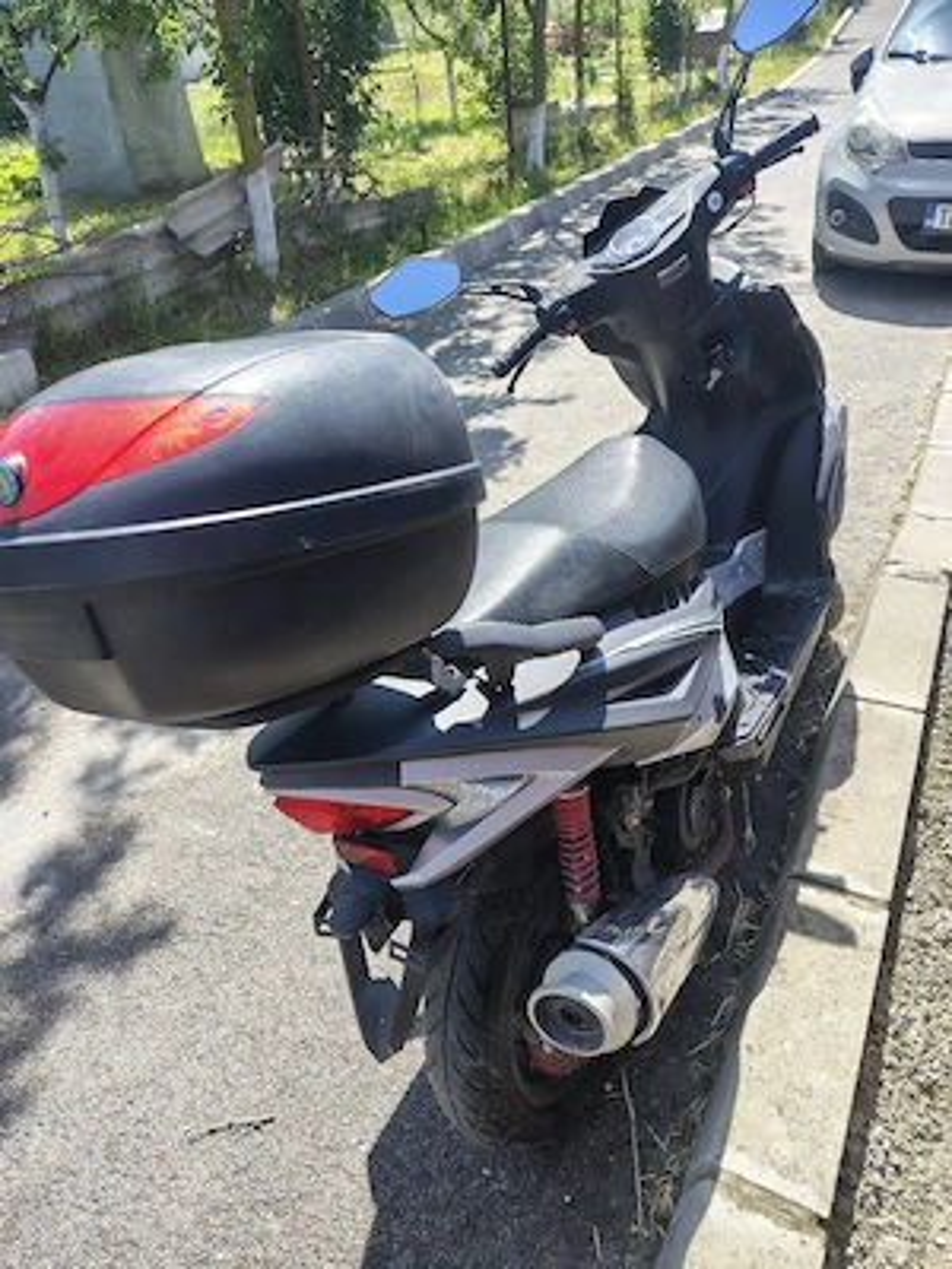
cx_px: 476
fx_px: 880
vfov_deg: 71.6
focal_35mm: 24
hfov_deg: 56.8
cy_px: 634
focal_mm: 5.56
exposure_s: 1/588
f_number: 1.8
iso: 100
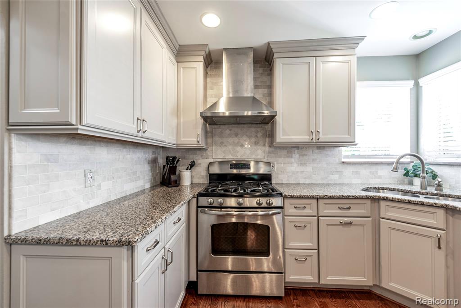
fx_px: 179
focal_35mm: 14
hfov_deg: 104.2
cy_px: 154
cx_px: 230
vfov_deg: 81.2
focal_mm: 14
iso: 200
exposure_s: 1/15
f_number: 5.6
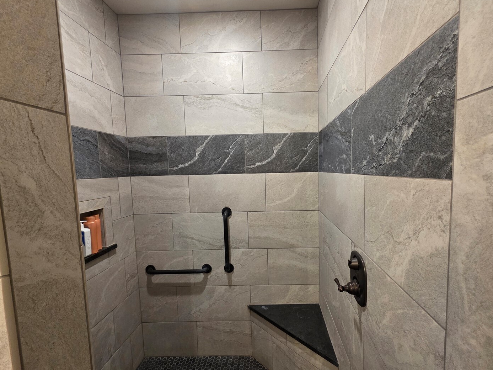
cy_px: 186
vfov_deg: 81.7
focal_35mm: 15
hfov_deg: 97.8
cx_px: 272
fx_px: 214
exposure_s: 1/60
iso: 400
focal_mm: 2.2
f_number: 1.9
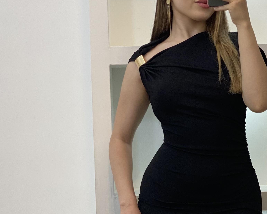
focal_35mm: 130
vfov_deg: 11.7
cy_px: 227
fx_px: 1027
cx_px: 195
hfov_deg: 14.8
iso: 100
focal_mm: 6
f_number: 2
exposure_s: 1/100
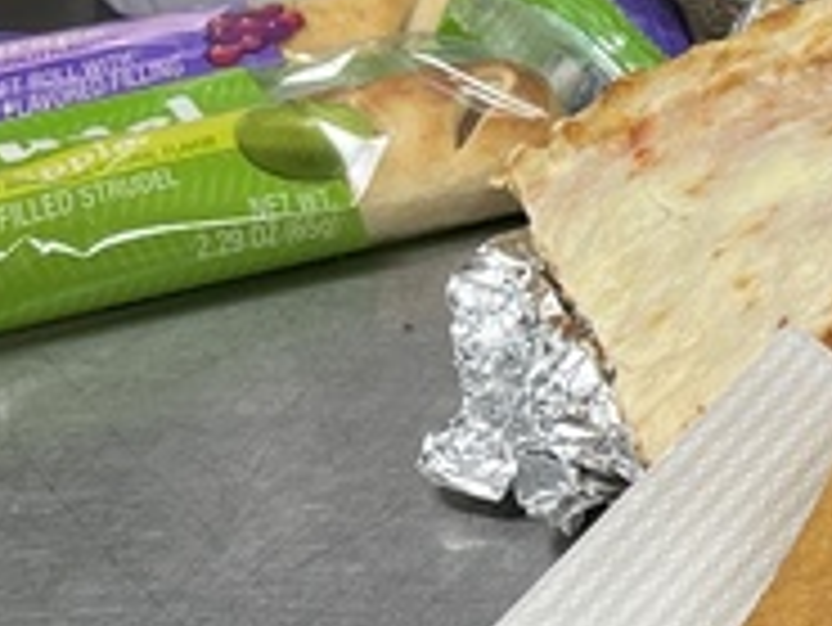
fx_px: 3463
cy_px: 59
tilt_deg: -24.4
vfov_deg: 10.3
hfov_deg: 12.2
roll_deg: +0.7
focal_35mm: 144
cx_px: 1642
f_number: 1.6
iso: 64
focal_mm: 5.1
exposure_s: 1/120
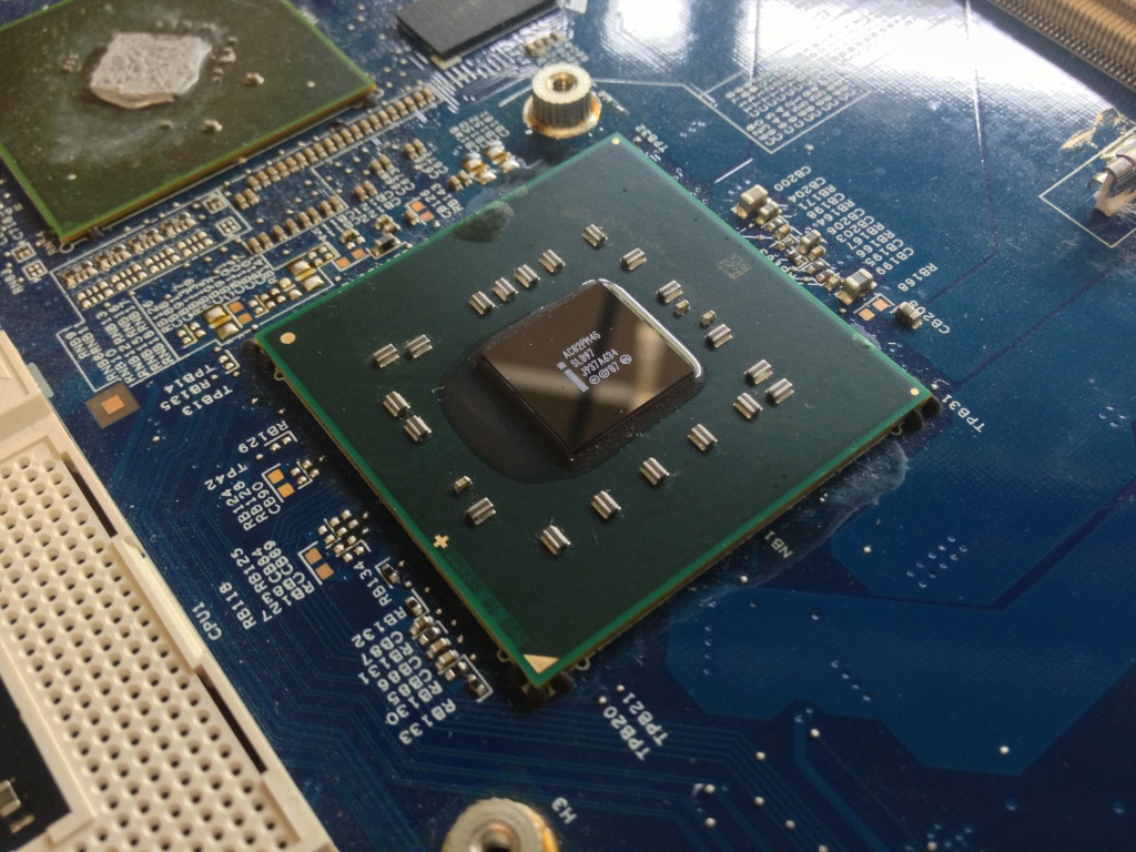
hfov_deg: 52.6
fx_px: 1149
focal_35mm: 35
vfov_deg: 40.7
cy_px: 426
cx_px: 568
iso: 125
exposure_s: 1/20
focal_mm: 4.28
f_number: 2.4
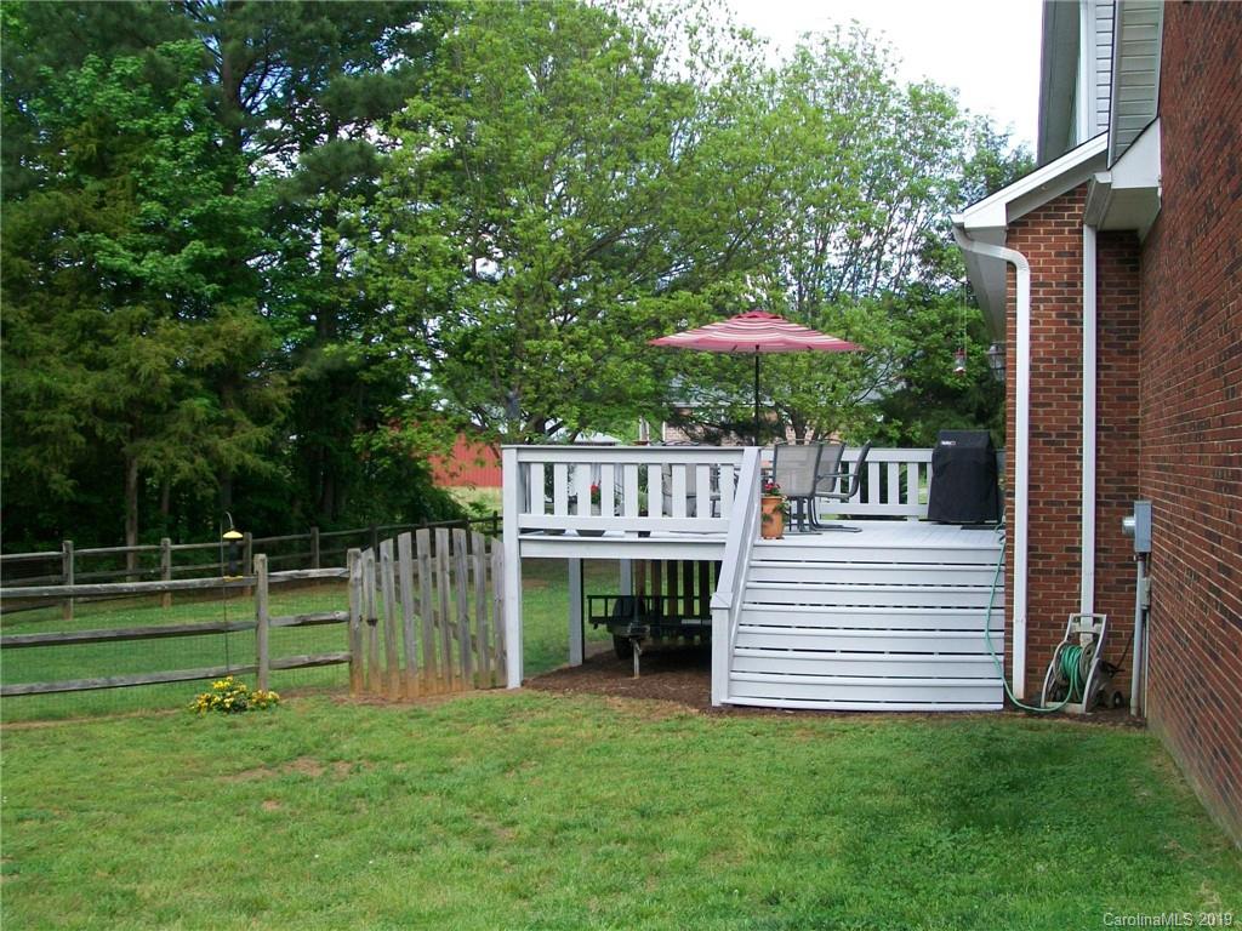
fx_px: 1615
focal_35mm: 45
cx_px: 621
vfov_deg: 32.2
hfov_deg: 42.1
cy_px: 466
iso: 64
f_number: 3
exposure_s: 1/250
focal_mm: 7.6
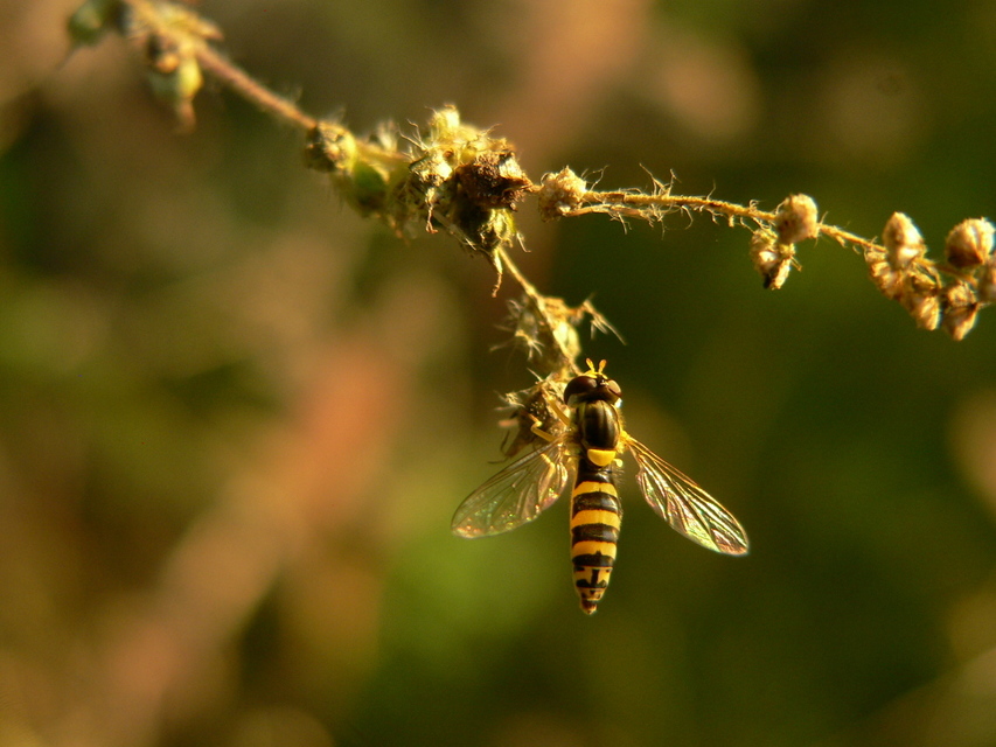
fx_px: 2273
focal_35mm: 79
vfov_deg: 18.7
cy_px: 374
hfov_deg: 24.7
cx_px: 498
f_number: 2.8
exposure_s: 1/125
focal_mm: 13.2
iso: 150
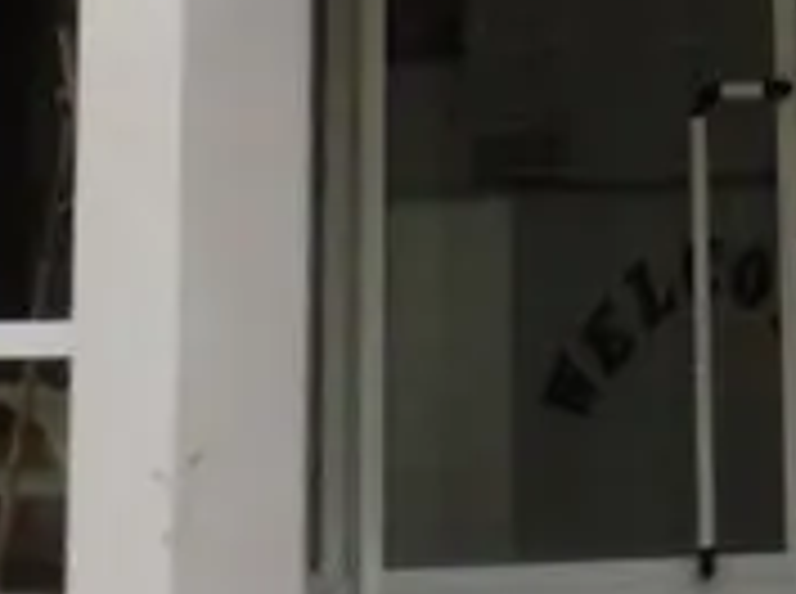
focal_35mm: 174
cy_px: -1368
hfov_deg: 11.1
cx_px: 1012
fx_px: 3993
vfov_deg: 7.3
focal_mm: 4.3
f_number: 3.3
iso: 100
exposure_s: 1/1600
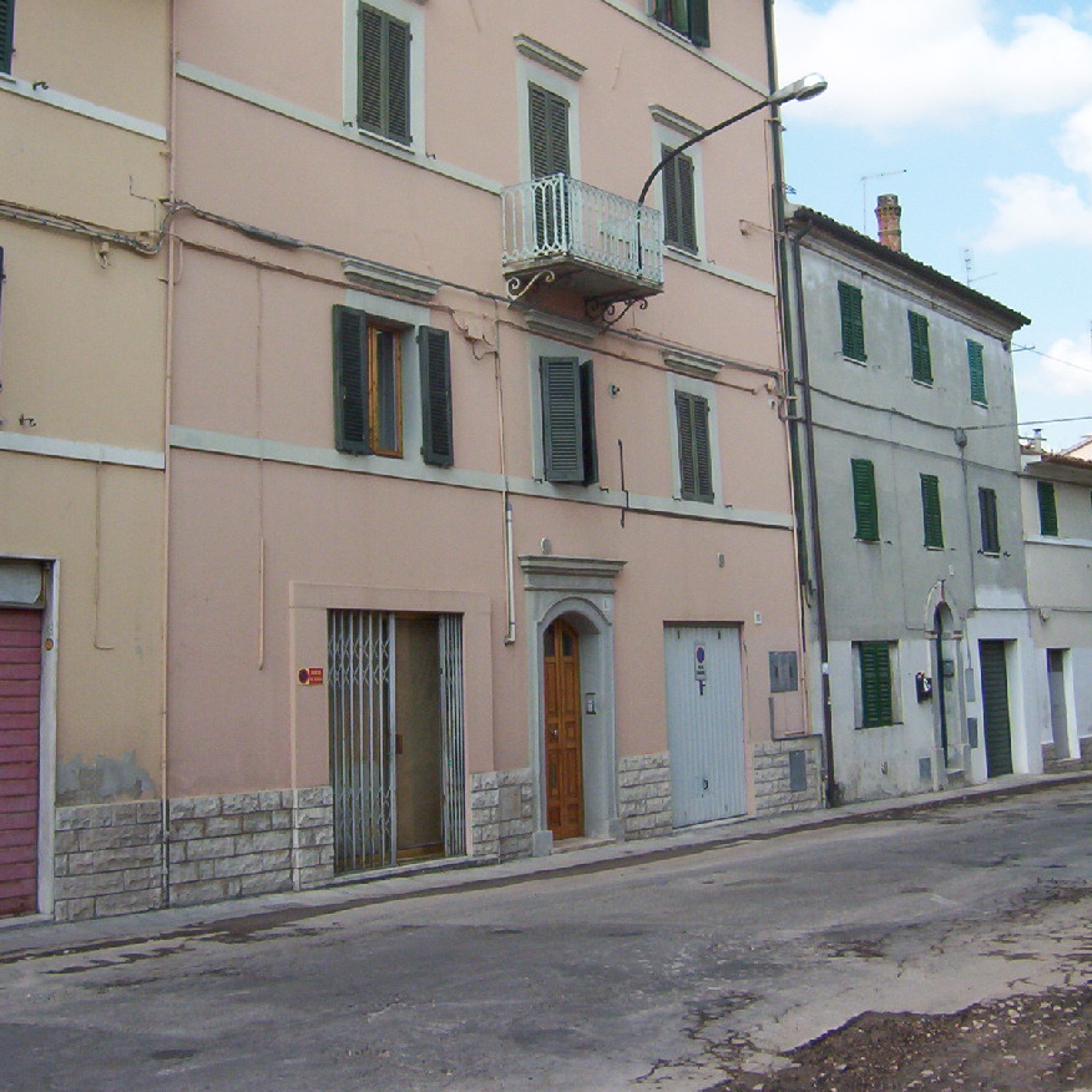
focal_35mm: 43
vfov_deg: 38.7
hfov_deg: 39.2
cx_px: 541
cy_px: 363
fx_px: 1535
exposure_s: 1/491
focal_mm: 5.54
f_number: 5.24
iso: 100
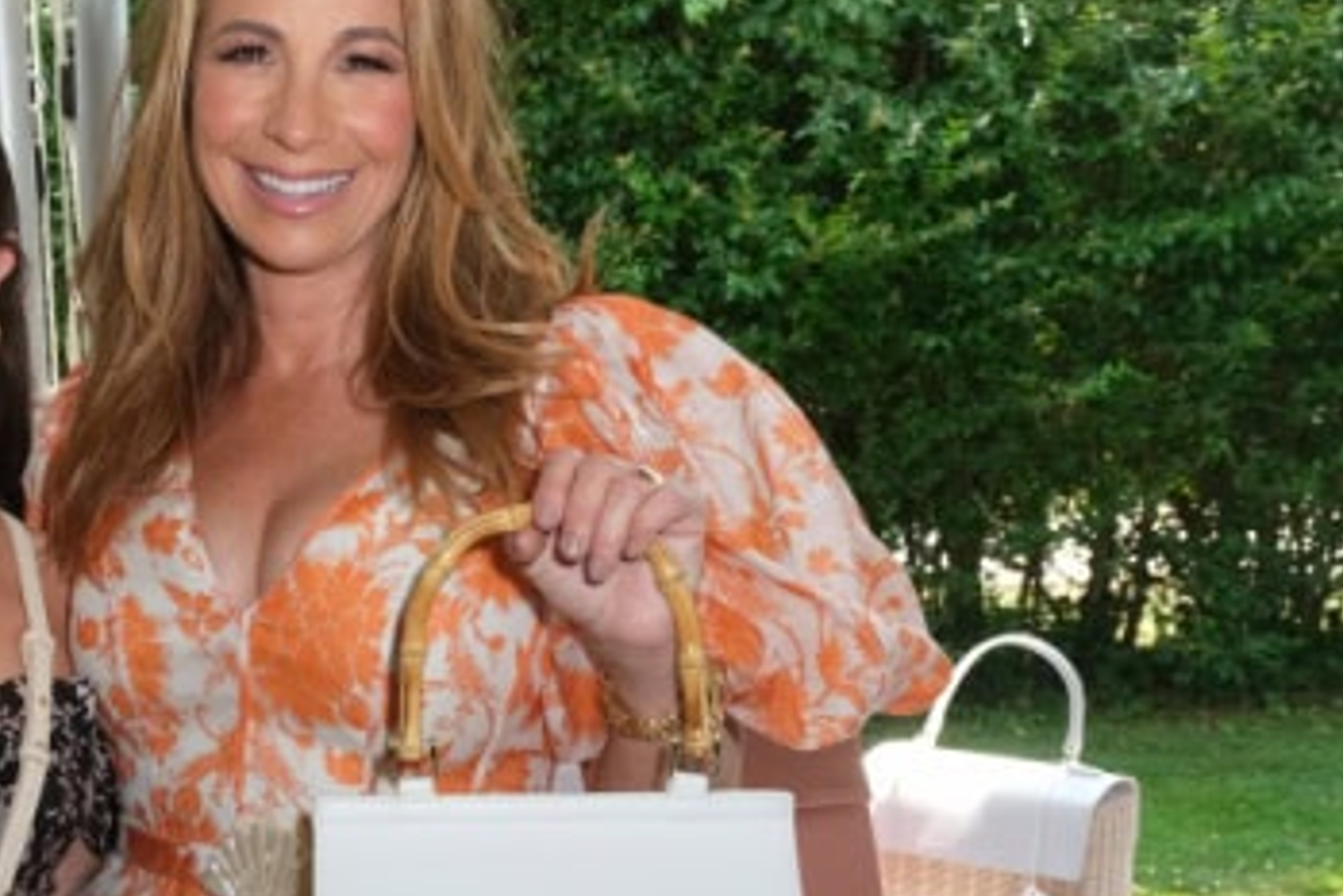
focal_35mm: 55
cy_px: 756
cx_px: 112
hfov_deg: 34.1
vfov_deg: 24.1
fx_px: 2053
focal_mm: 16
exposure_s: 1/160
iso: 640
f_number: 8
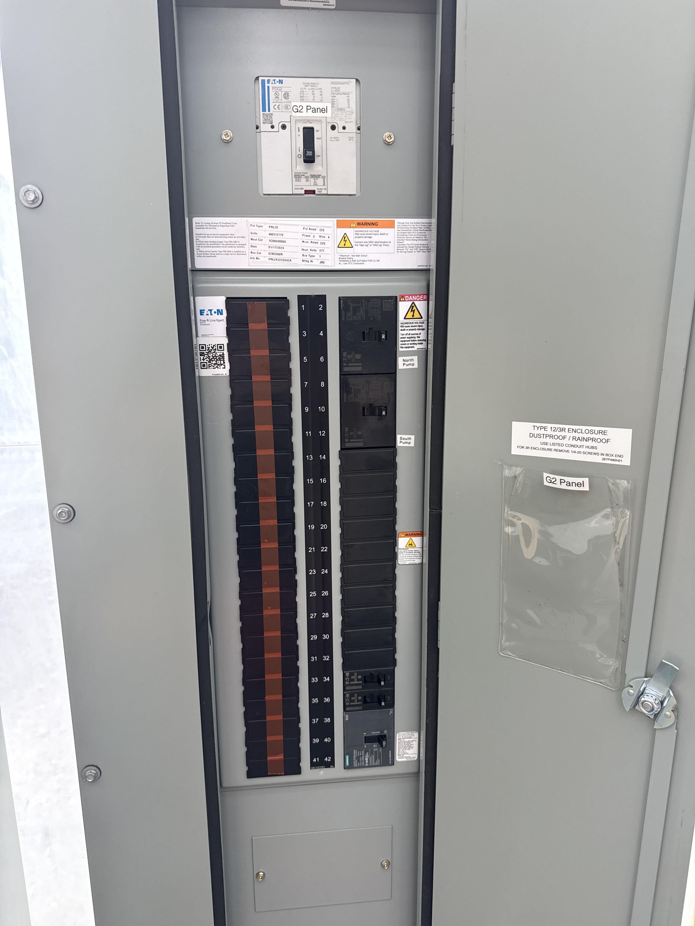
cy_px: 463
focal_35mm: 24
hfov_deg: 56.8
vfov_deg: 71.6
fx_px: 642
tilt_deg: -12.0
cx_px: 348
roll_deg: +0.7
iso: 200
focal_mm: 6.76
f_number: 1.78
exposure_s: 1/121
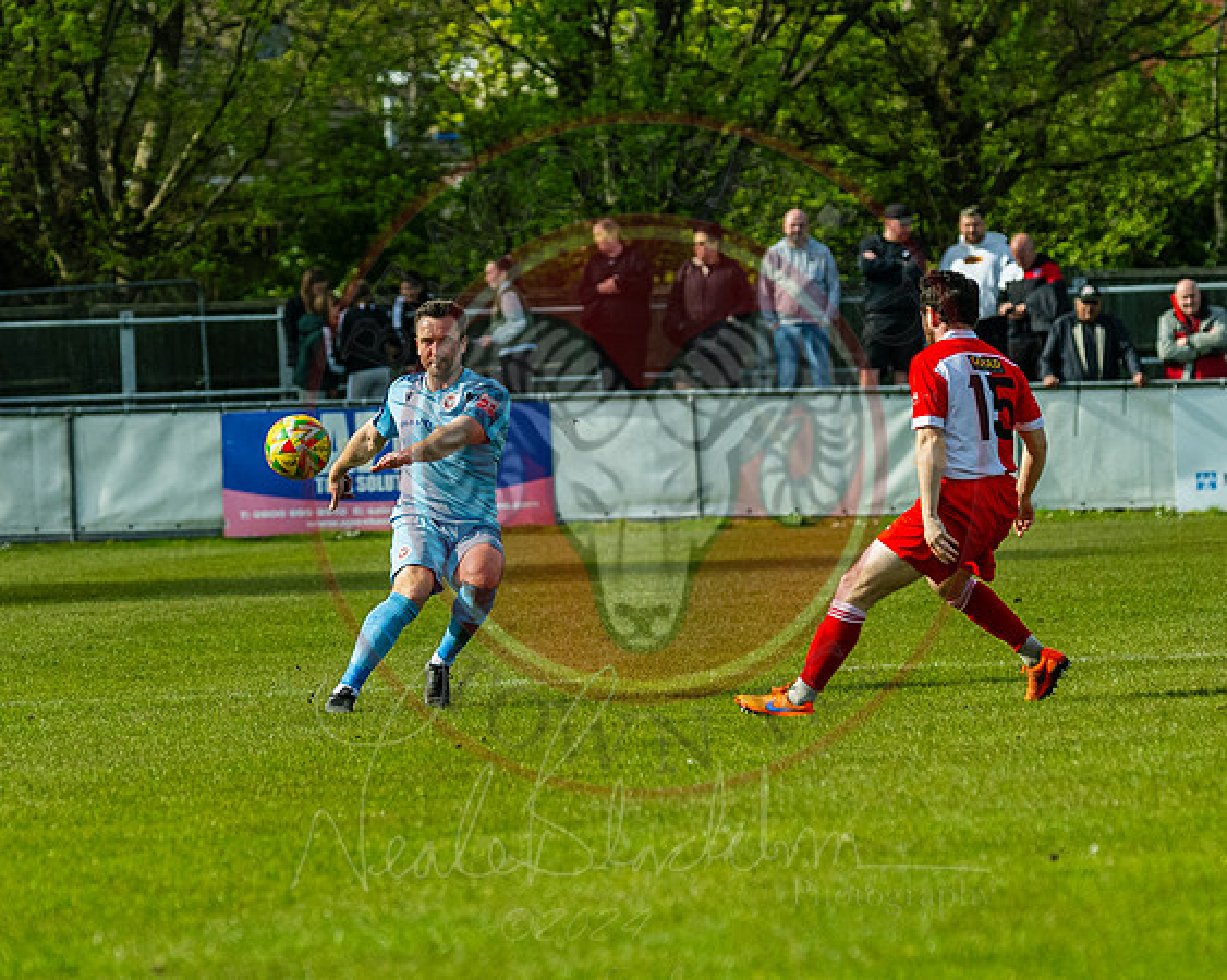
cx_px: 322
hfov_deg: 4.6
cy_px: 504
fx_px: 15372
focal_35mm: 423
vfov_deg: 3.7
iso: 400
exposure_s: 1/4000
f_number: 4
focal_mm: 165
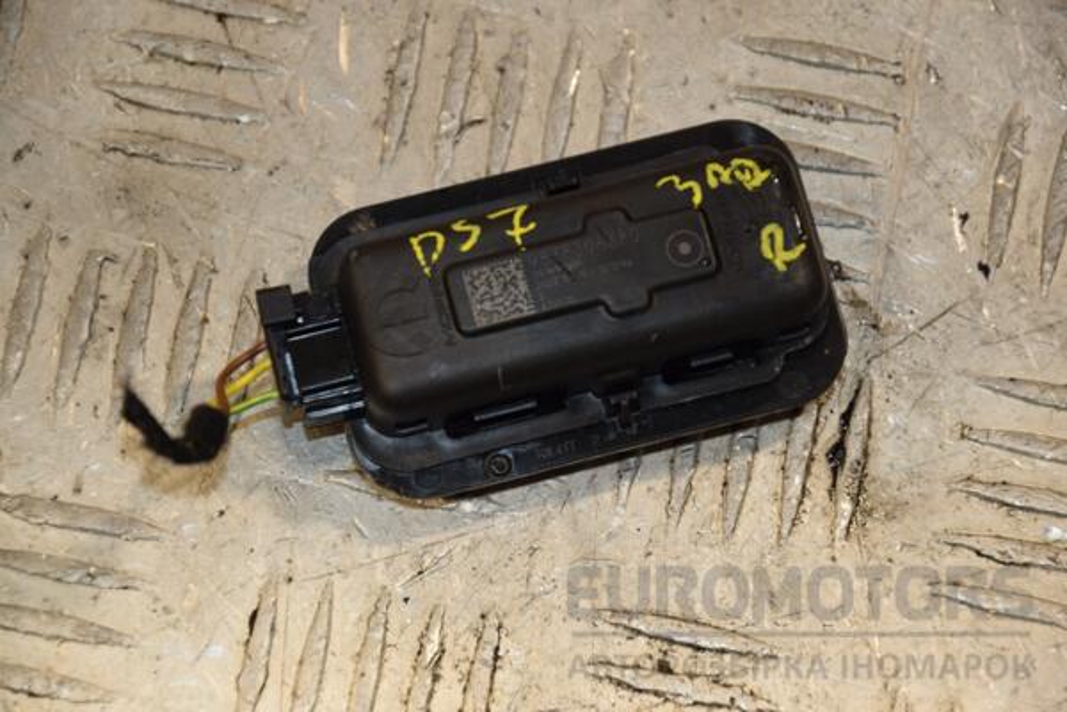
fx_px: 4668
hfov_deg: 13.0
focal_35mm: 158
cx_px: 534
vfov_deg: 8.7
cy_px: 356
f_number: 6.3
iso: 800
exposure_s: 1/200
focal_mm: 105
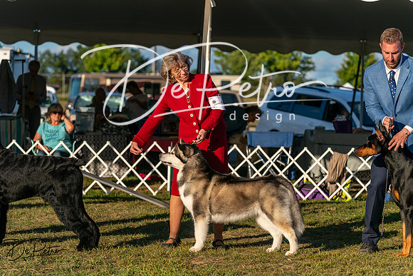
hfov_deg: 17.2
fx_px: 1365
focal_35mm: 119
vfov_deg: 11.5
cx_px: 206
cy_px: 138
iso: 160
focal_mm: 119
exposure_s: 1/1250
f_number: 4.5
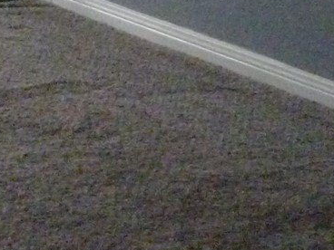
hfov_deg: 7.1
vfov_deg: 5.6
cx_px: -368
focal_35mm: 267
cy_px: 39
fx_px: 2576
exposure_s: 1/25
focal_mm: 8.6
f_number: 4
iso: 800
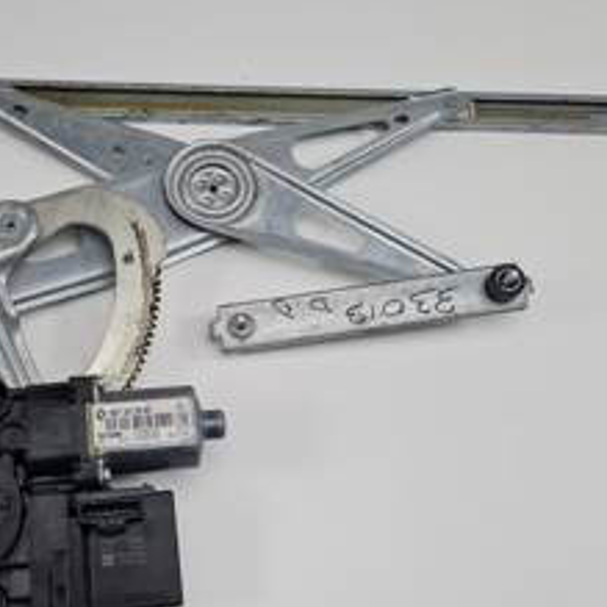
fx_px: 833
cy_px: 341
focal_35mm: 42
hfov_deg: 39.4
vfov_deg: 40.0
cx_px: 191
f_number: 1.8
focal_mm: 5.4
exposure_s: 1/399
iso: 50
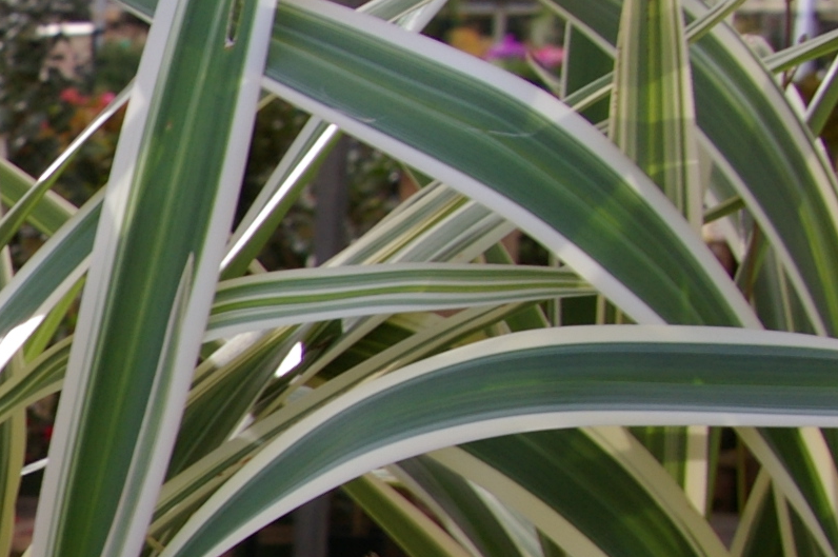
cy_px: 569
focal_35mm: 136
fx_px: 3162
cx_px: -736
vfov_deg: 10.0
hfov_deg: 13.4
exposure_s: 1/90
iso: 200
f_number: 11
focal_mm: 24
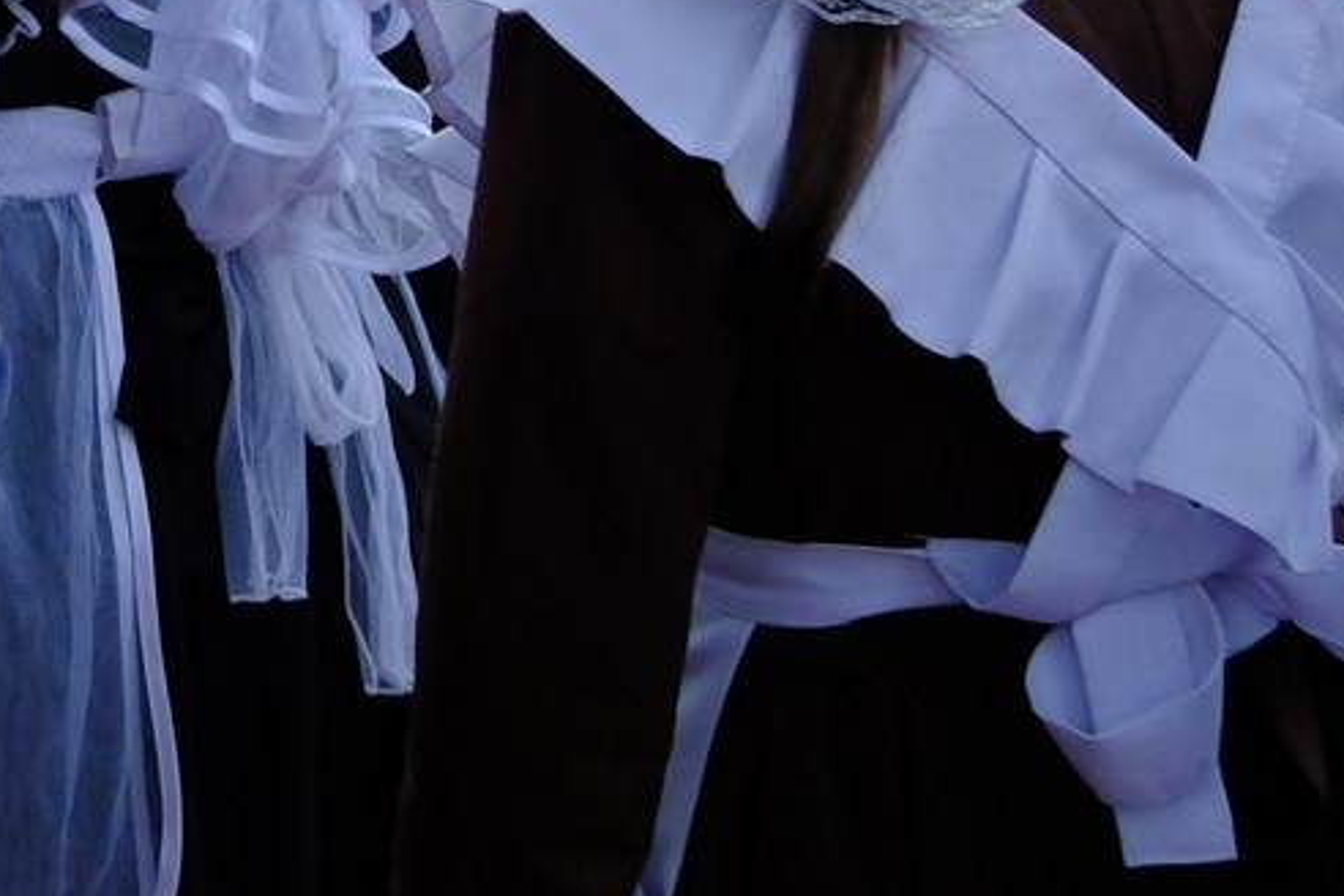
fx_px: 4666
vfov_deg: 10.5
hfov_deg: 14.1
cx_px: -1237
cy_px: -501
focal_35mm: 125
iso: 800
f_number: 4
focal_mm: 16
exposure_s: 1/640
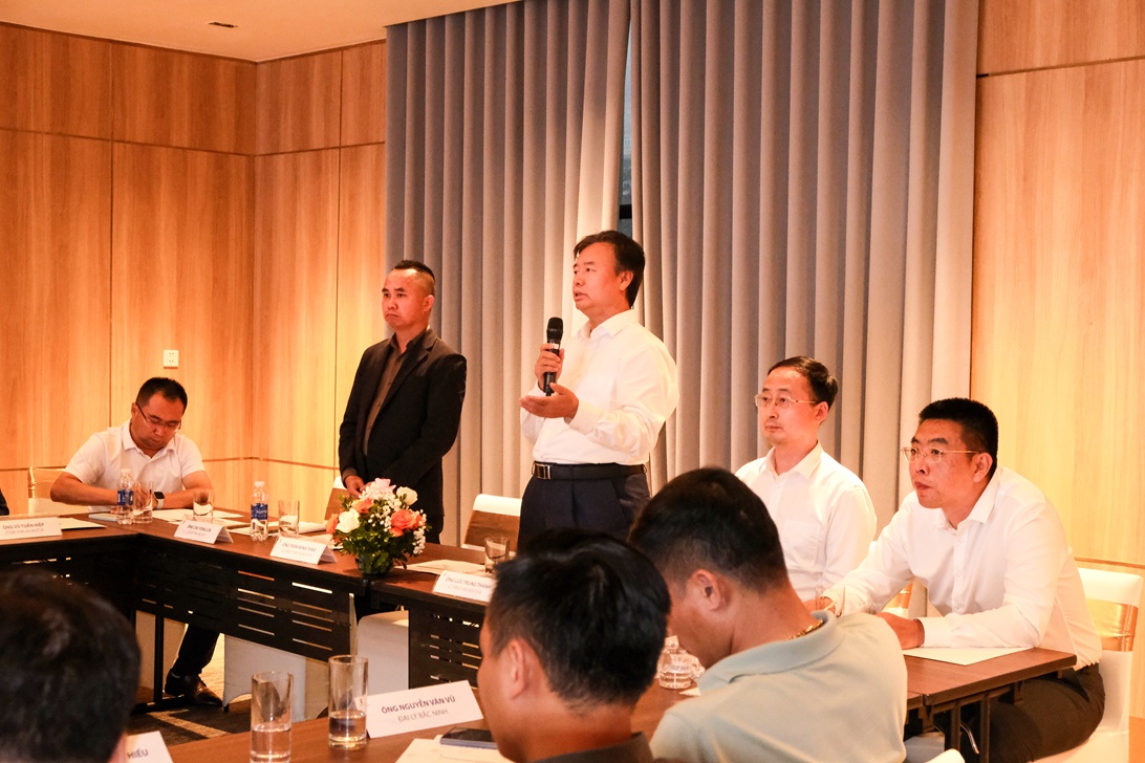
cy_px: 382
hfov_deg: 40.3
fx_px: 1558
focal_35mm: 49
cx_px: 572
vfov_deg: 27.5
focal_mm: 32.9
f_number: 5.6
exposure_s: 1/125
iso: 8000
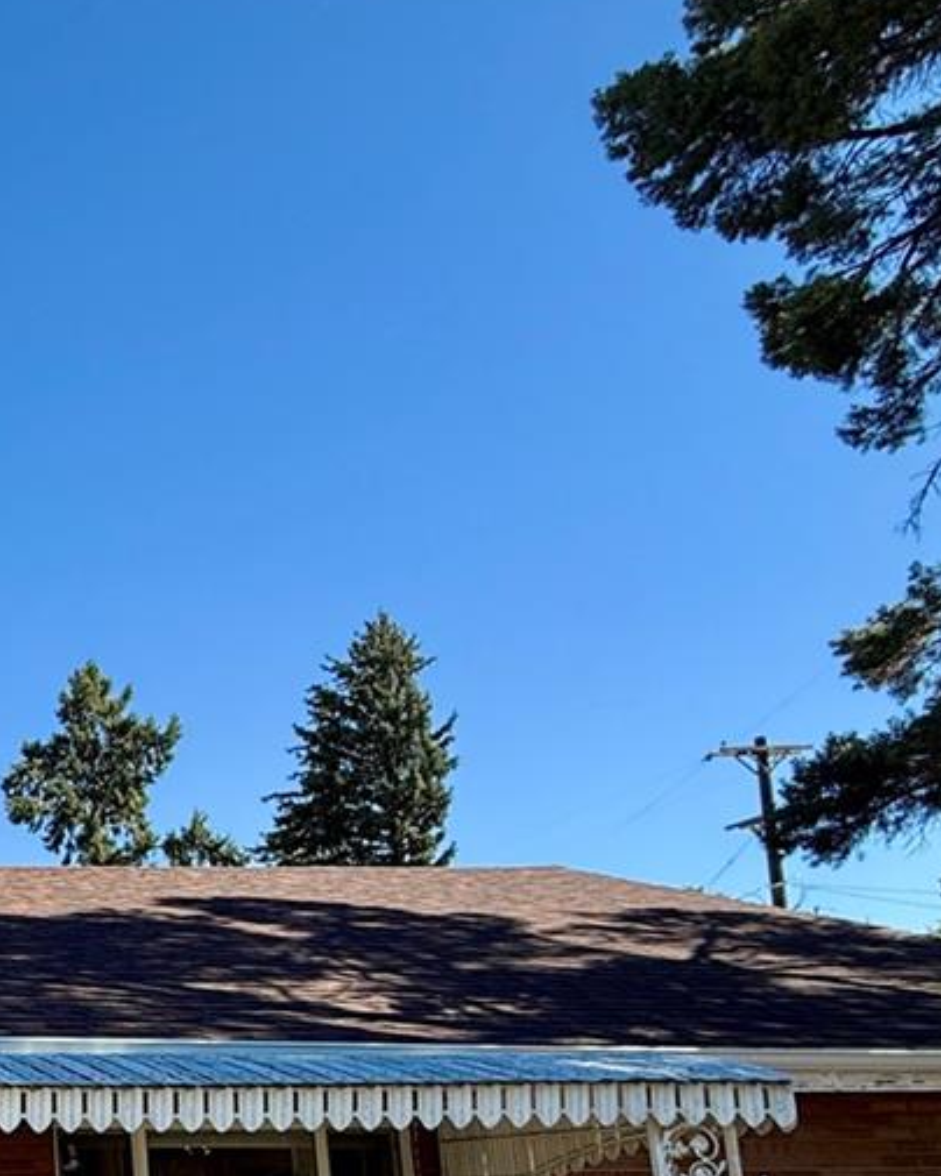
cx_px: -417
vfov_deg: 43.7
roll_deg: -0.5
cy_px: 1001
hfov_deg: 27.9
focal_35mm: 39
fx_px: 1358
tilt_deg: +9.7
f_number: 2.2
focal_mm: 2.22
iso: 64
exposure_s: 1/545
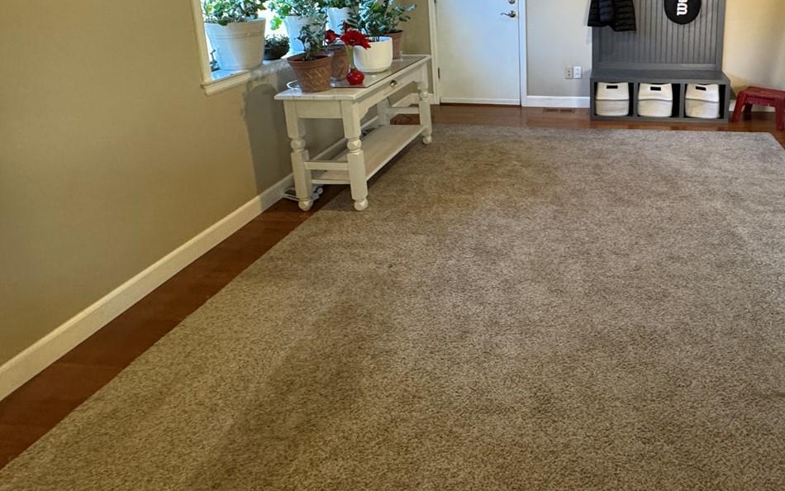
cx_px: 569
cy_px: 63
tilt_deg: -11.6
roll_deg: +1.5
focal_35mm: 25
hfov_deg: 68.8
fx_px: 535
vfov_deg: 45.4
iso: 400
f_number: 2.2
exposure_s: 1/60
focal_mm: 2.22
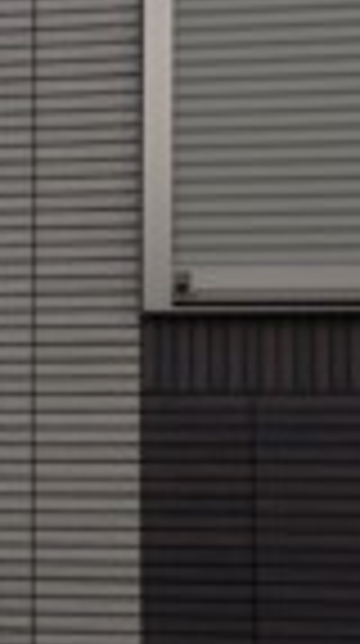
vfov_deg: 17.9
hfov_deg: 9.9
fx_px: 2045
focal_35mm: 120
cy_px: 333
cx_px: -68
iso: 64
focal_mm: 4.28
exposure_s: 1/581
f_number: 2.4
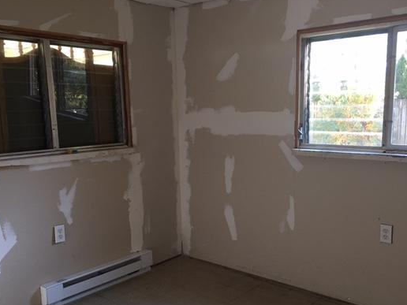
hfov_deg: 51.3
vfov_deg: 39.5
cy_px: 184
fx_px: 423
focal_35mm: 36
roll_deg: +1.3
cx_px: 222
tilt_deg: -8.6
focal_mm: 4.15
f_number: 2.2
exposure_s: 1/30
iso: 40
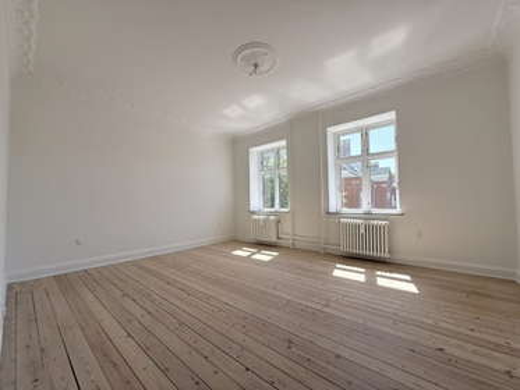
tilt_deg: +2.7
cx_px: 260
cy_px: 195
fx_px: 210
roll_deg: +0.4
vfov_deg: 85.7
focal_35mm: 14
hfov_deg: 102.0
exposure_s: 1/494
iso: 64
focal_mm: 2.22
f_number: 2.2
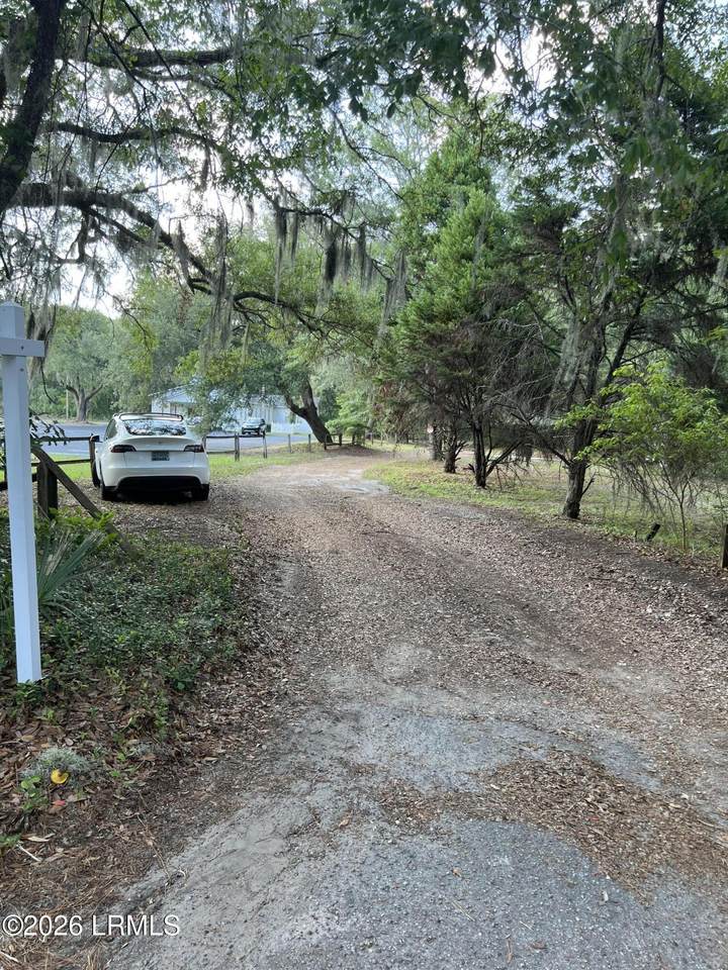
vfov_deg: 67.3
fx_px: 729
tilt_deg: -4.9
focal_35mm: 26
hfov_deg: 53.1
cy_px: 485
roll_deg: -3.7
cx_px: 364
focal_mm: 5.7
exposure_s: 1/166
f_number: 1.5
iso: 50
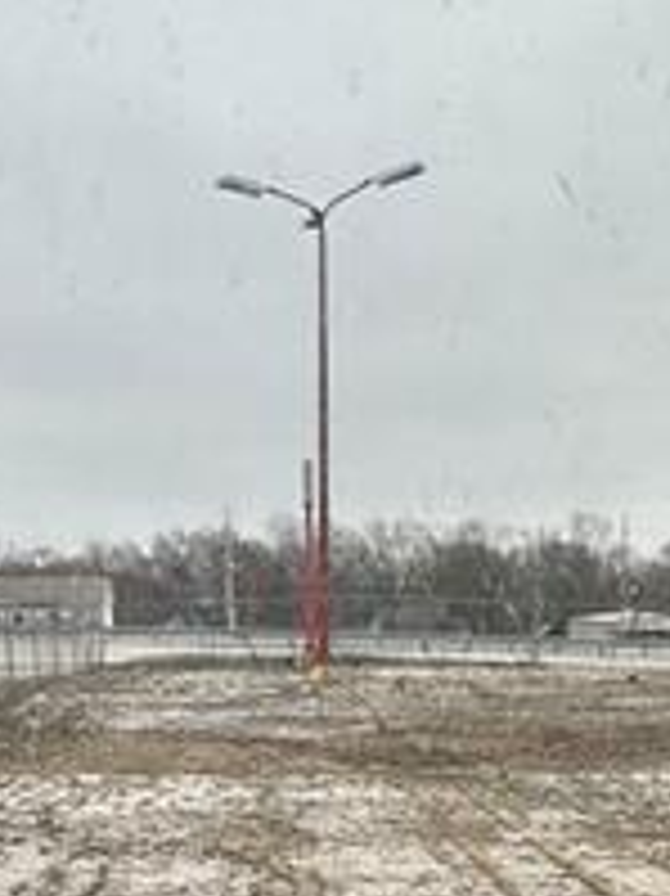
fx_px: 1395
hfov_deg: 26.9
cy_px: 855
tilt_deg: -10.0
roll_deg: +1.0
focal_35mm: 54
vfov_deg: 33.1
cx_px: 256
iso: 40
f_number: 2.2
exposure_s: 1/173
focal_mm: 2.22
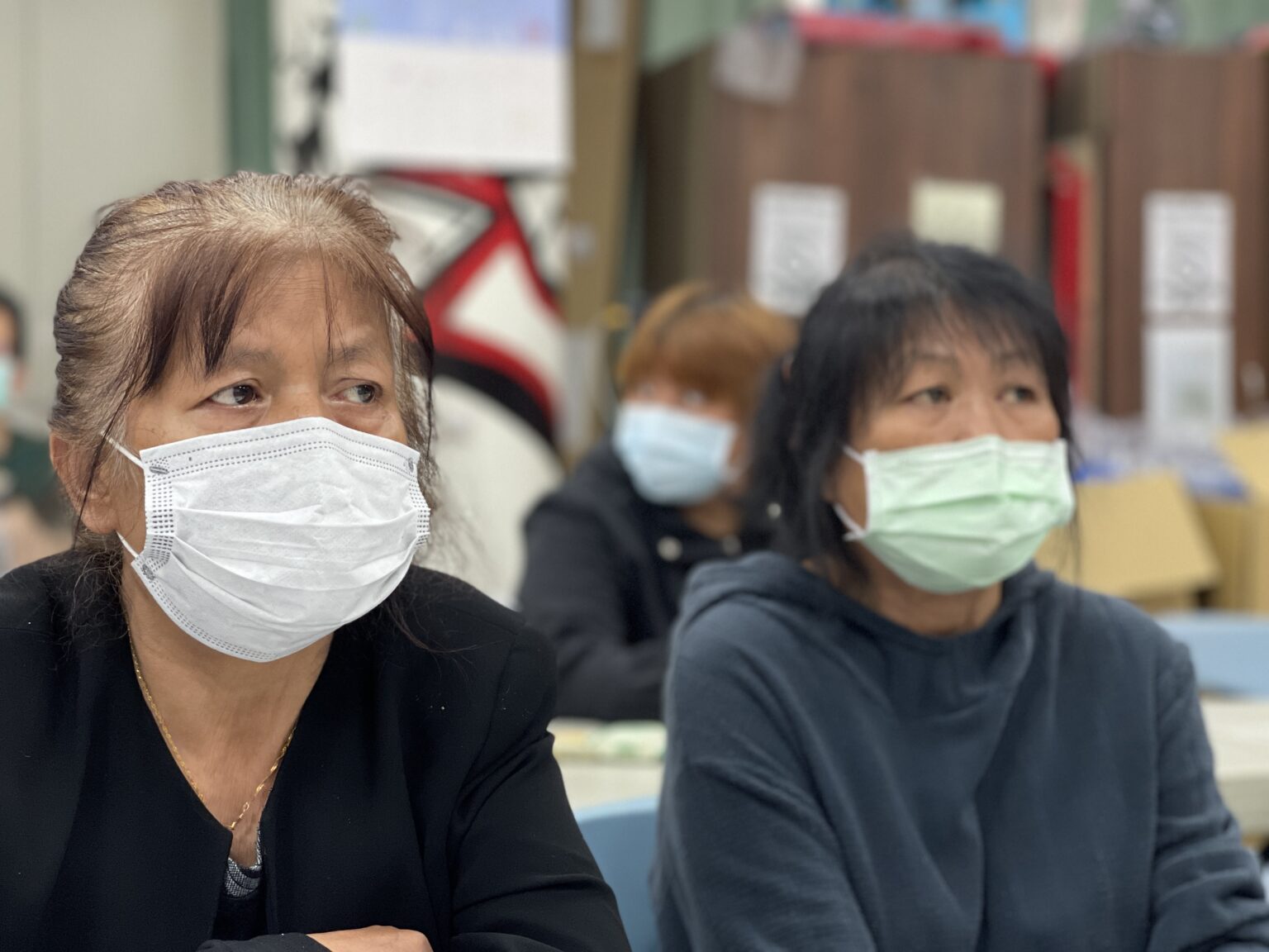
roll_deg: +0.3
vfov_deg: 22.9
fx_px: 2346
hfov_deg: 30.3
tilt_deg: -1.4
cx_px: 634
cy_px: 476
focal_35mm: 64
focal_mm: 7.5
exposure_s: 1/120
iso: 200
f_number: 2.2
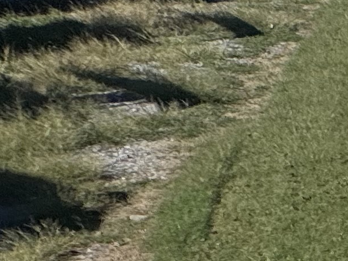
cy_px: 693
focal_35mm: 93
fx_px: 935
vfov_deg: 11.7
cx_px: 1062
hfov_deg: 11.3
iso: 50
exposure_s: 1/3906
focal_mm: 2.22
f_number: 2.2
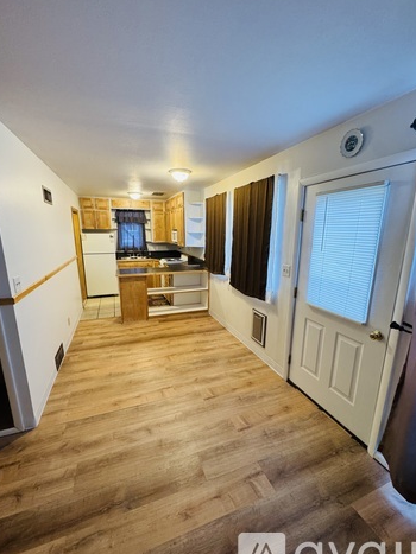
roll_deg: +0.2
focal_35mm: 15
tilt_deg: -12.5
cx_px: 207
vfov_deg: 98.2
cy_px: 284
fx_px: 240
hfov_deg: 81.7
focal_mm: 2.22
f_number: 2.2
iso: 400
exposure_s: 1/60
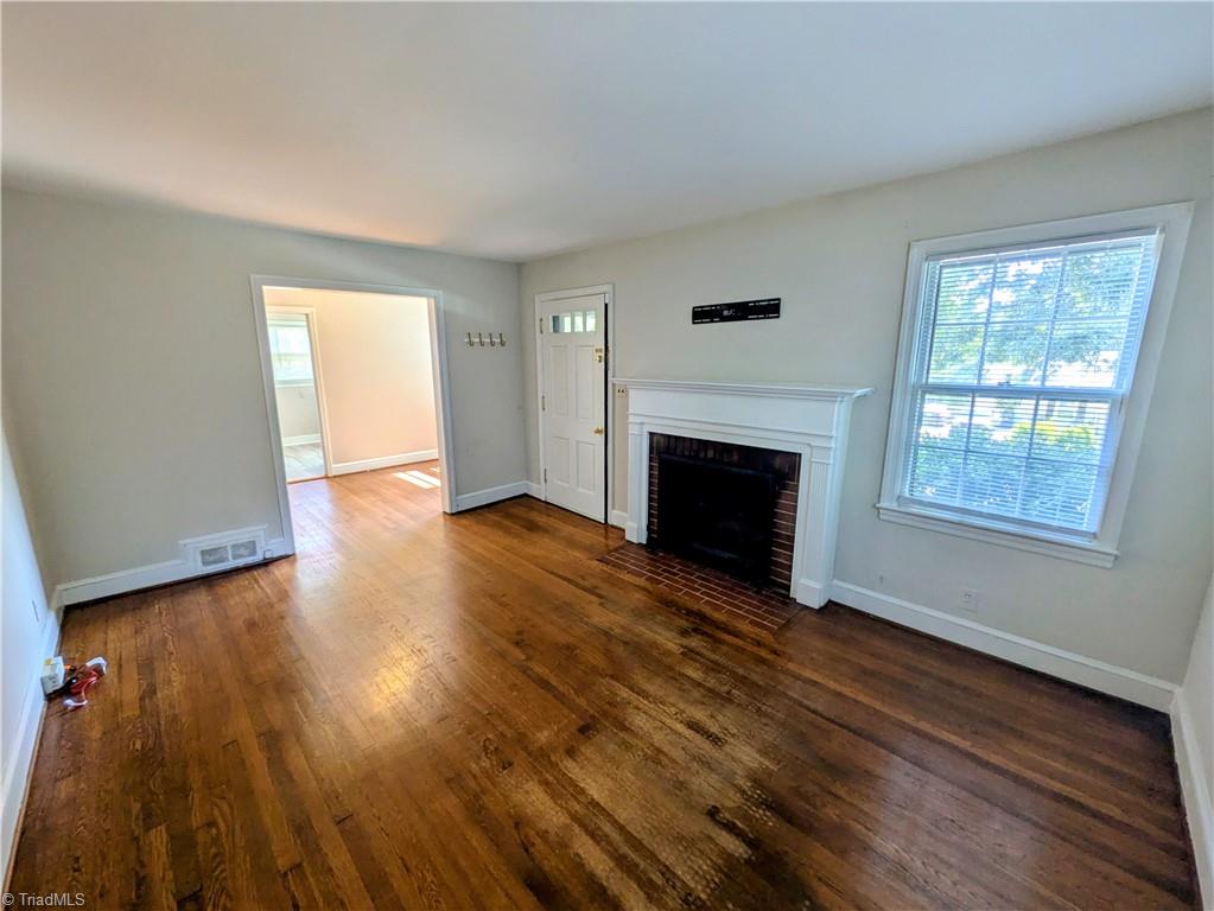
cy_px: 456
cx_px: 607
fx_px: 491
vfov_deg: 85.7
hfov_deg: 102.0
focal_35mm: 14
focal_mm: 1.83
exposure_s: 1/40
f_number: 2.2
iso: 47
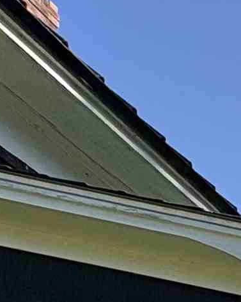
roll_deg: +0.6
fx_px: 794
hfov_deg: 11.7
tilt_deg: +3.8
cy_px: 613
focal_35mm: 89
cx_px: 676
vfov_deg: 16.3
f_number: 2.2
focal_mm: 2.22
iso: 50
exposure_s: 1/779
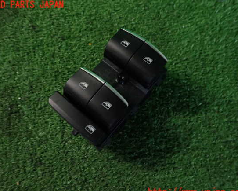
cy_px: 99
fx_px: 190
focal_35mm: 27
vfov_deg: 53.2
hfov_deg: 64.0
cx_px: 115
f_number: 2
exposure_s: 1/30
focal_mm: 4.5
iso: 400
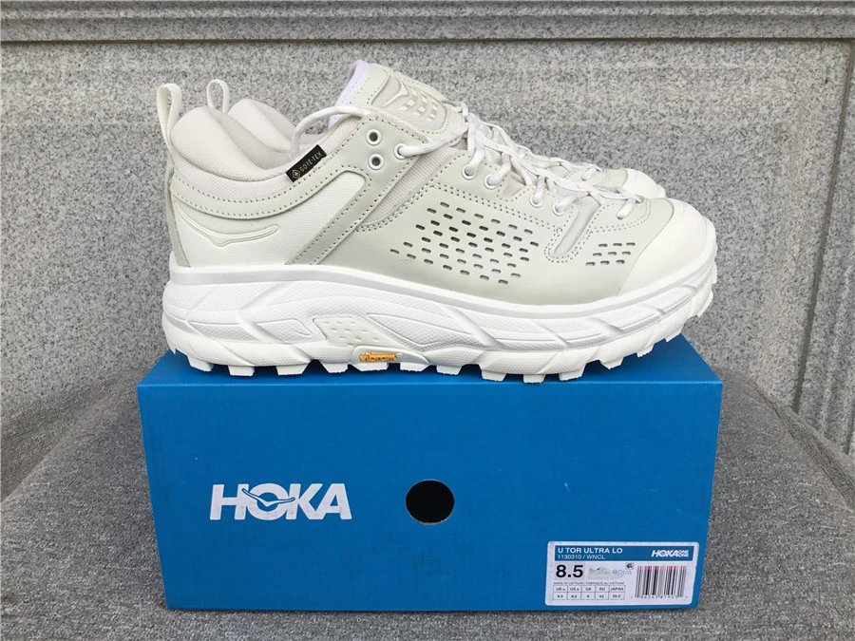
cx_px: 428
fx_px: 766
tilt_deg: -19.1
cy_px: 320
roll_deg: +0.7
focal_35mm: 31
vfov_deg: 45.4
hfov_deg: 58.4
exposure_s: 1/120
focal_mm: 3.3
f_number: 2.4
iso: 25
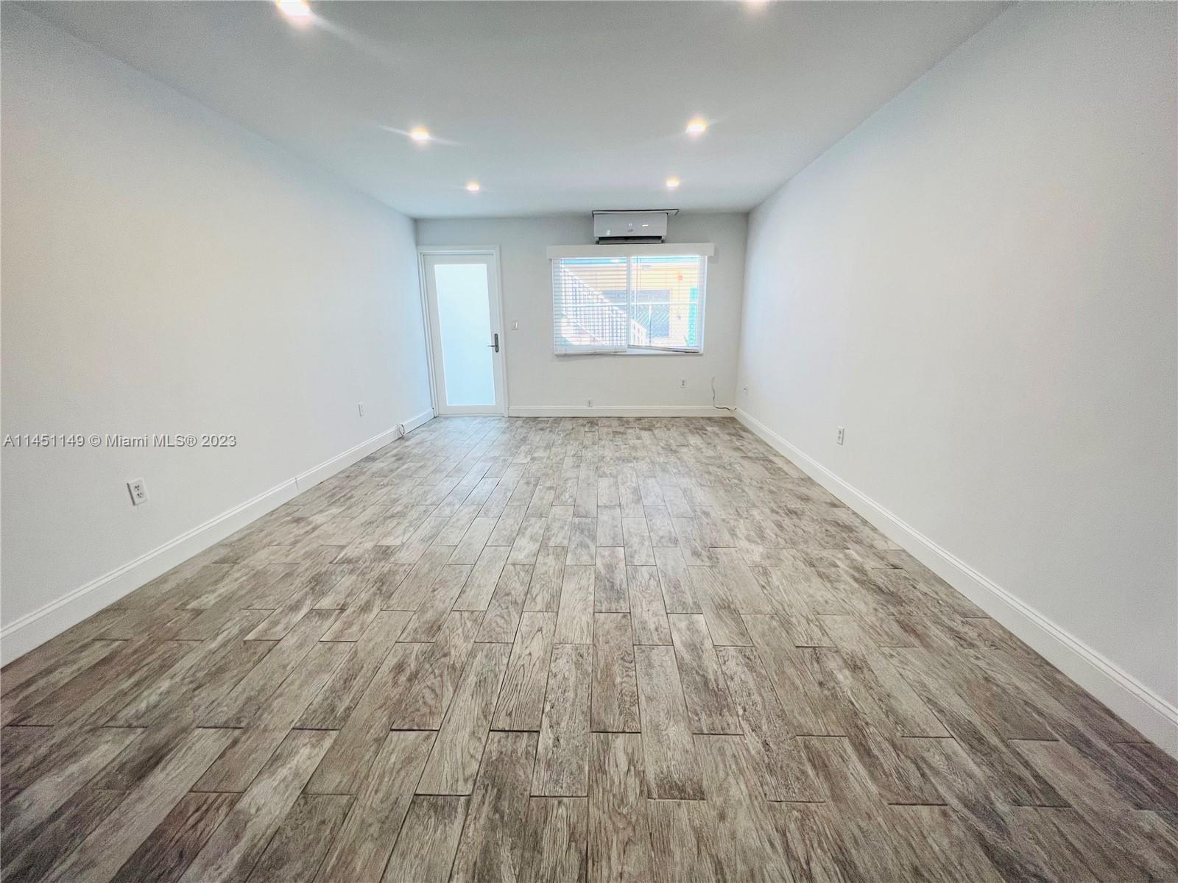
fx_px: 442
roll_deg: -0.3
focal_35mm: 13
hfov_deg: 106.2
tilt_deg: -15.2
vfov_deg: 89.9
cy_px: 442
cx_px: 589
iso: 100
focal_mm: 1.57
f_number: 1.8
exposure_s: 1/120
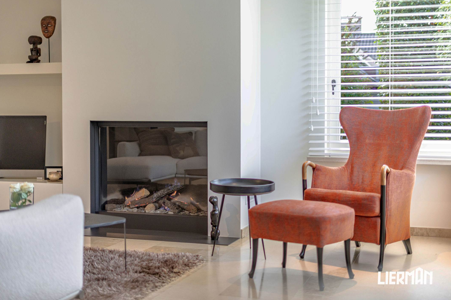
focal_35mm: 51
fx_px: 639
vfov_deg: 26.5
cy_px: 150
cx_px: 221
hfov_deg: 38.9
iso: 250
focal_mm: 50
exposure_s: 1/200
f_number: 1.8
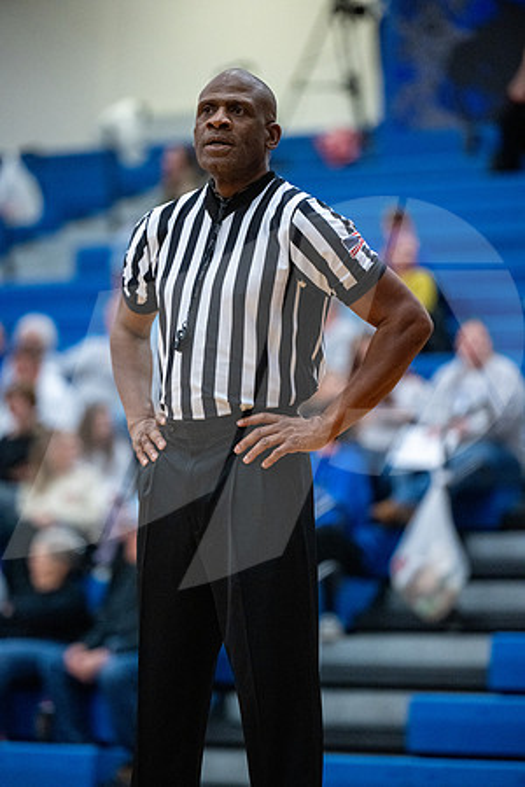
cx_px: 262
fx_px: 4047
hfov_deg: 7.4
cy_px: 394
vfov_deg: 11.1
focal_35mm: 185
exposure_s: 1/1000
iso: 6400
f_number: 2.8
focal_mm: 185
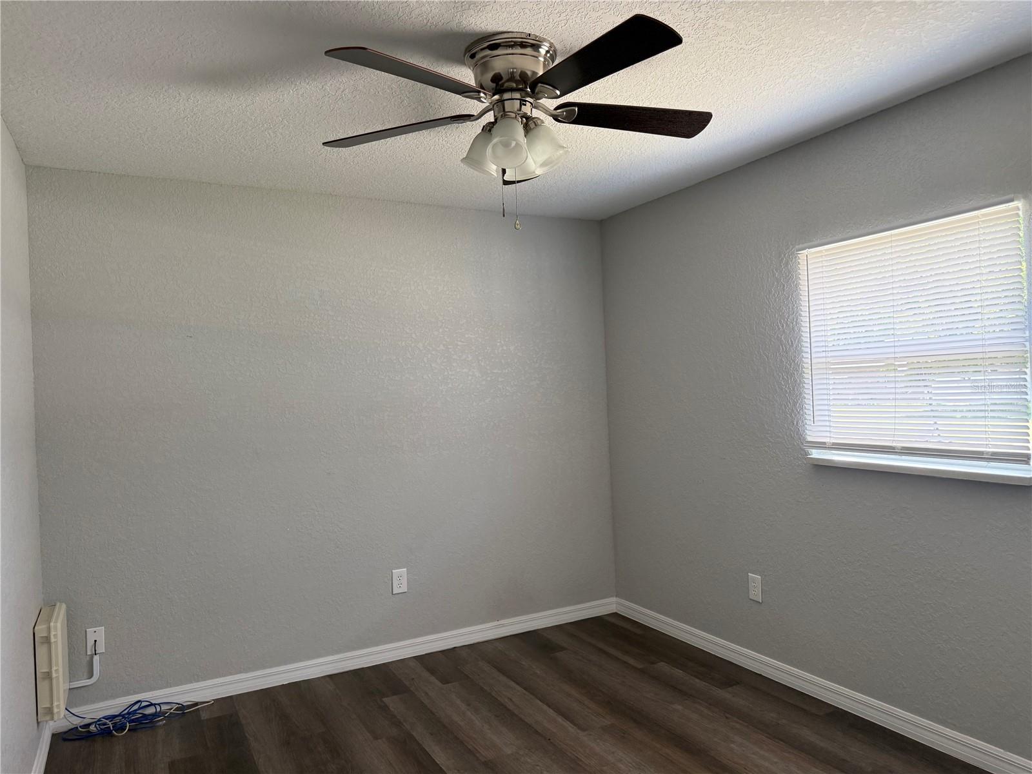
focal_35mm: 24
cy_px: 387
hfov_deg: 71.6
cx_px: 516
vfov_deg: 56.8
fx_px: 716
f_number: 1.78
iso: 200
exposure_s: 1/81
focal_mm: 6.76
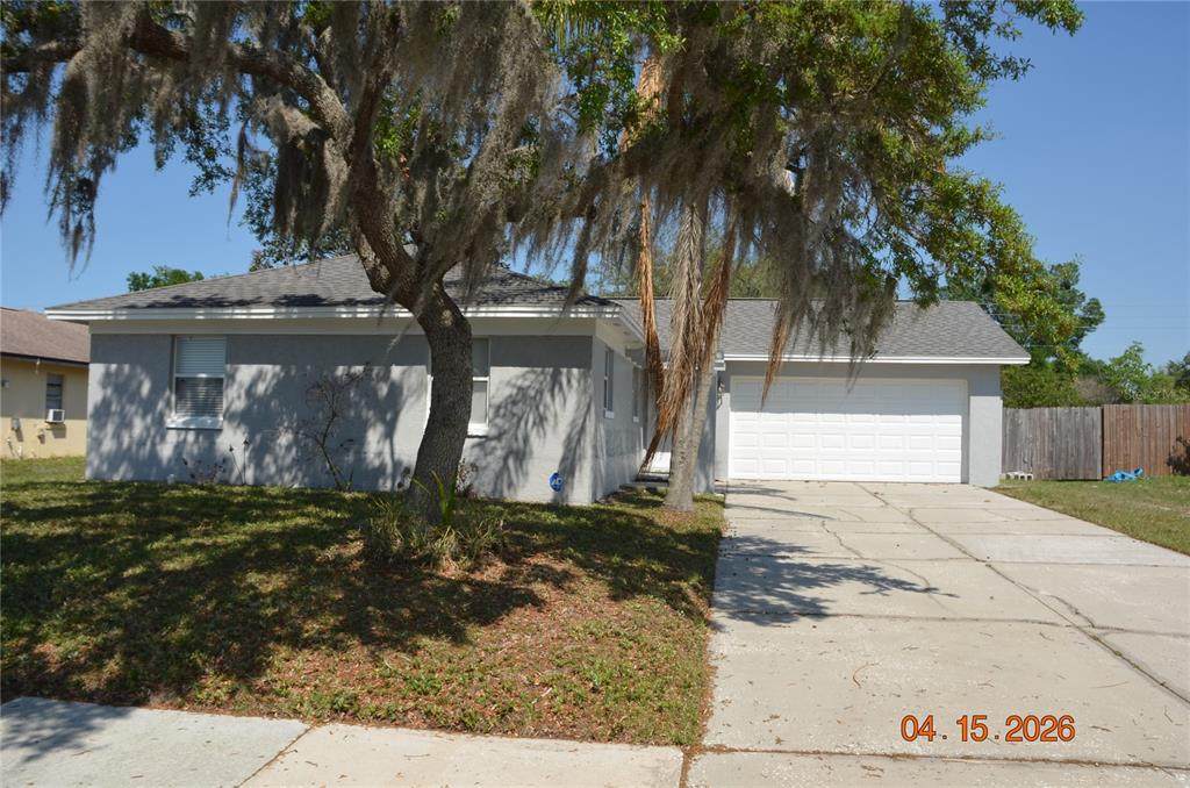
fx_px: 891
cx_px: 595
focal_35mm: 27
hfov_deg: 67.5
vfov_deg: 47.7
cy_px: 394
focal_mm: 18
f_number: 9
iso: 100
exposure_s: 1/200
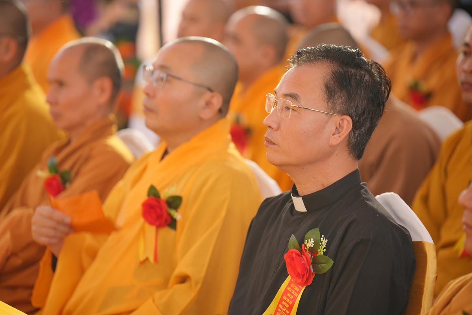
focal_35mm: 141
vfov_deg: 9.7
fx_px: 1849
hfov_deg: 14.6
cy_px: 158
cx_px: 236
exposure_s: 1/160
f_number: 2.8
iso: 640
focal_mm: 141
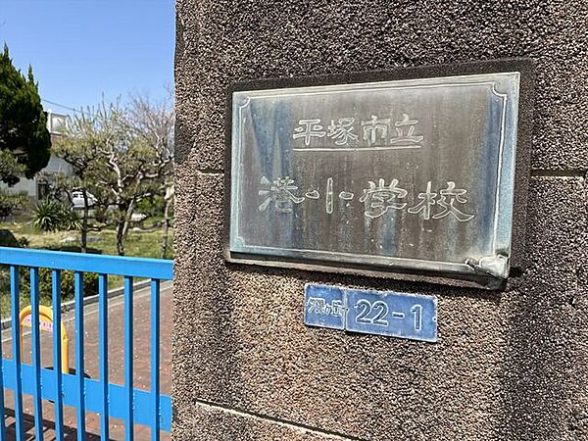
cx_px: 294
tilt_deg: -2.9
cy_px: 220
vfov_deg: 53.1
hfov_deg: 67.3
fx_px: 442
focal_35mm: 26
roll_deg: +0.2
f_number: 1.6
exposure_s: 1/2882
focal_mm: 4.2
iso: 32
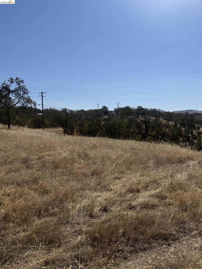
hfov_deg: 56.8
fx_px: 187
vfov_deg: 71.6
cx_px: 101
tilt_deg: -4.8
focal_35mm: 24
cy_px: 134
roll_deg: -0.4
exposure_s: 1/9091
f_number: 1.78
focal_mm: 6.76
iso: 80
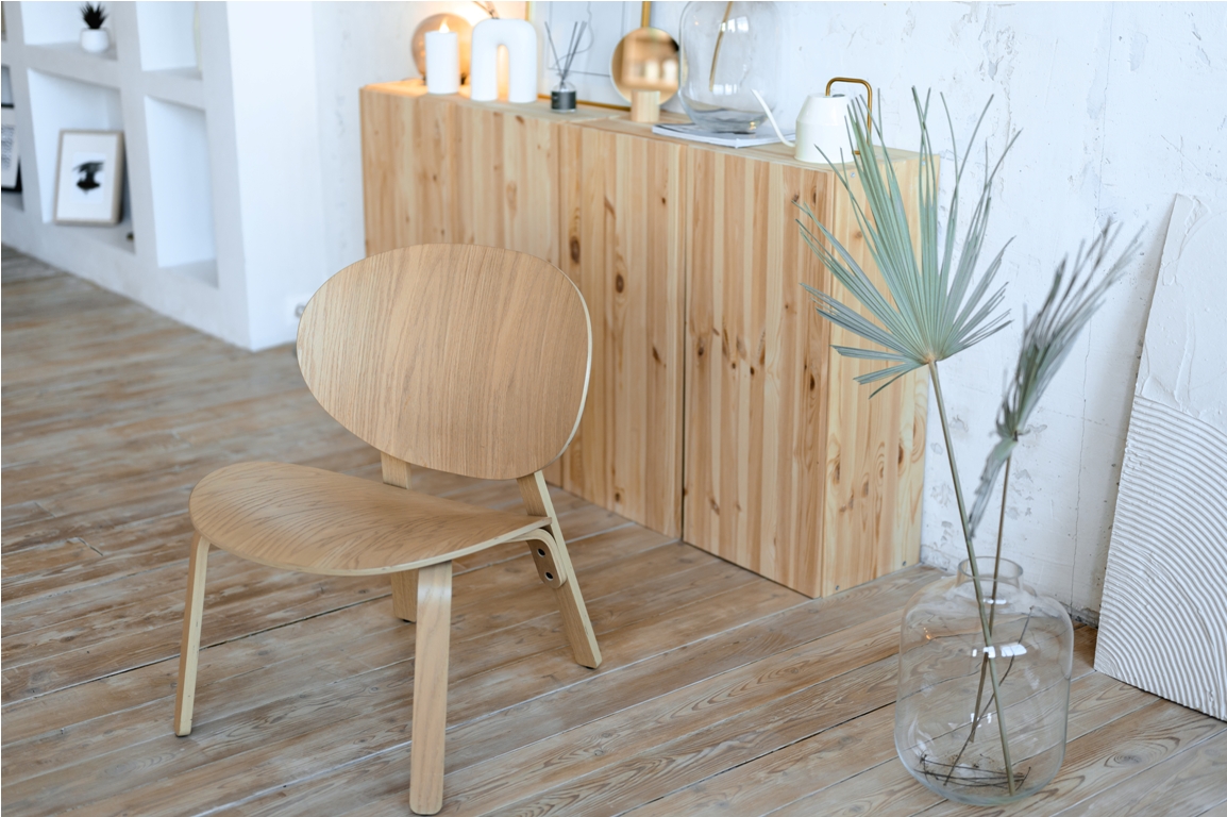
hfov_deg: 39.6
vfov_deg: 27.0
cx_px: 614
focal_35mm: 50
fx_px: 1703
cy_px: 408
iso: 320
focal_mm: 50
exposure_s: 1/200
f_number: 1.8
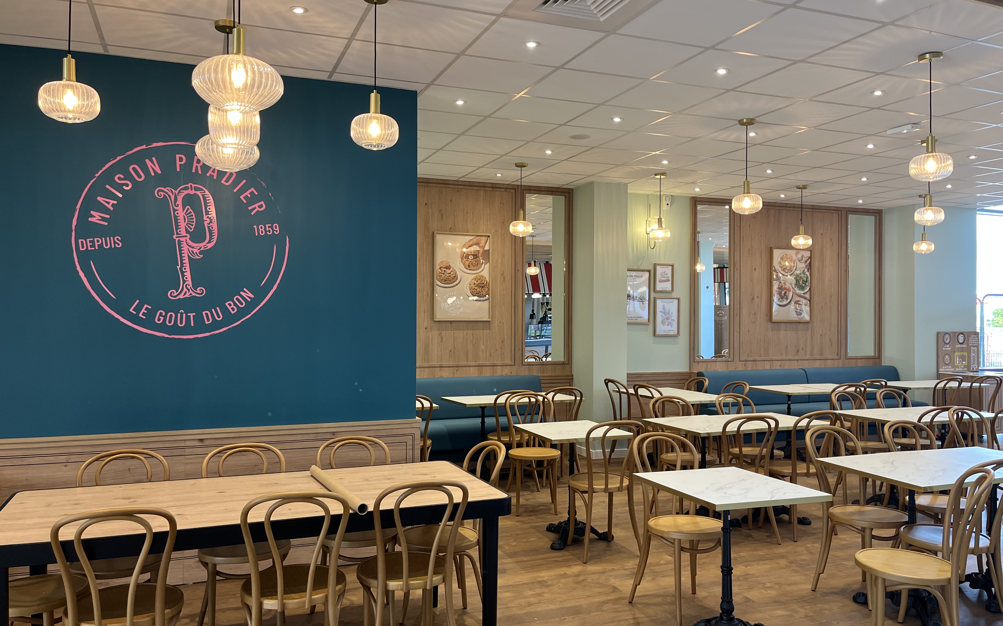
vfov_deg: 44.5
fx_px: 765
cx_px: 501
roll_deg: -0.3
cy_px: 317
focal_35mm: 28
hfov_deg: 66.5
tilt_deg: -0.3
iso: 125
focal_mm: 5.1
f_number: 1.6
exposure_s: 1/100
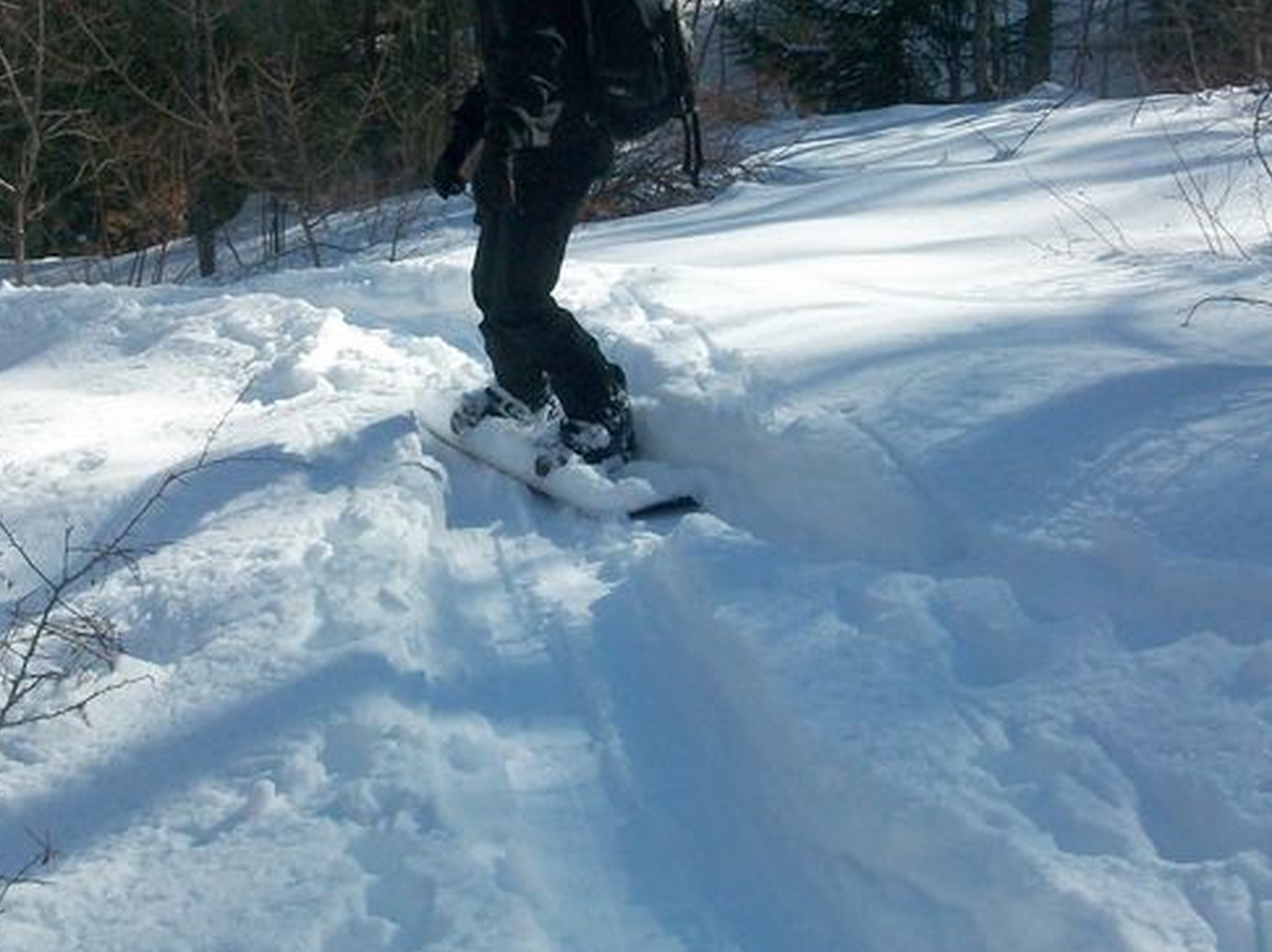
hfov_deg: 34.4
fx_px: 2057
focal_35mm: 56
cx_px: 589
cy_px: 296
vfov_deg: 25.9
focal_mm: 5.7
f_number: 5.5
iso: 80
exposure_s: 1/500
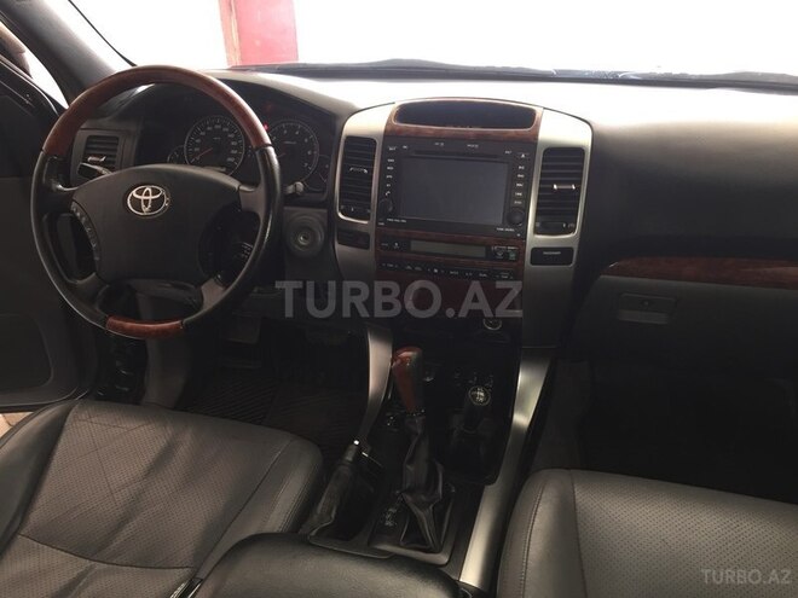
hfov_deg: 61.7
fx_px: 669
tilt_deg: -30.2
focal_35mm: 29
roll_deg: +0.9
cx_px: 399
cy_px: 299
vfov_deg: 48.2
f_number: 2.2
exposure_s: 1/33
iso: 64
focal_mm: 4.15
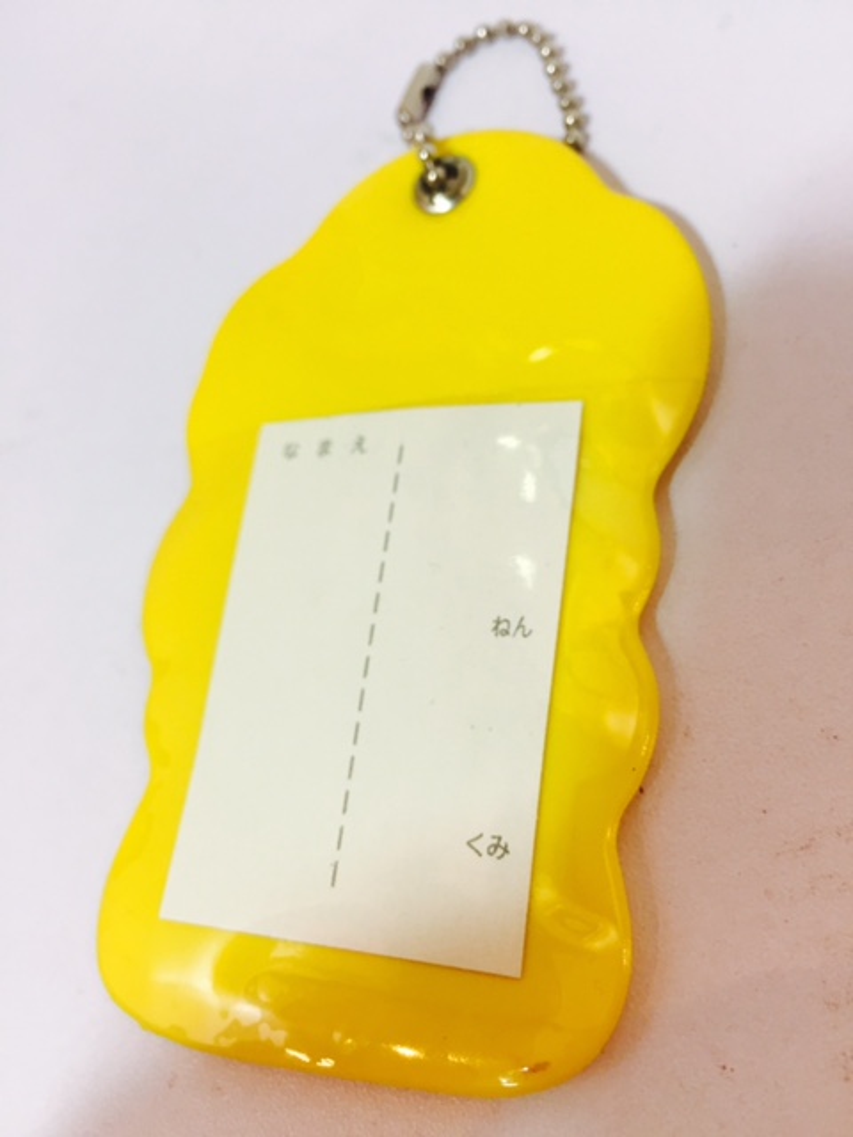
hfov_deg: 48.2
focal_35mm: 29
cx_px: 426
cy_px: 568
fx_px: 953
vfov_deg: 61.7
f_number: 2.2
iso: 64
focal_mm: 4.15
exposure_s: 1/33
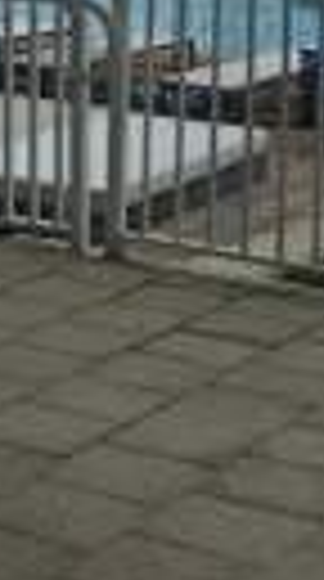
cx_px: -144
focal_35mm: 118
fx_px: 1813
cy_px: -99
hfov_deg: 9.9
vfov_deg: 17.4
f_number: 2.2
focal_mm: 4.15
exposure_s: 1/2079
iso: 25
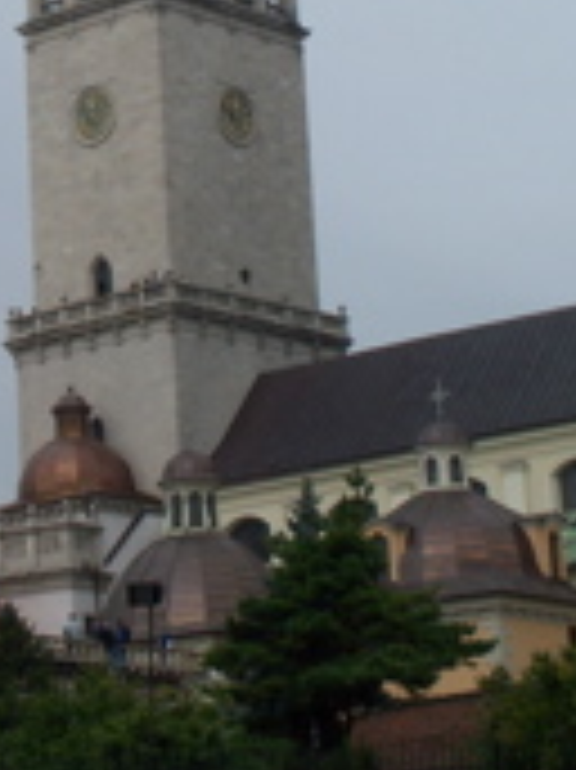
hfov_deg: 10.8
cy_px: 5
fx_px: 3043
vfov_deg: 14.2
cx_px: 162
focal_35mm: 137
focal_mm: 9.9
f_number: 7.1
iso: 64
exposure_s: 1/250
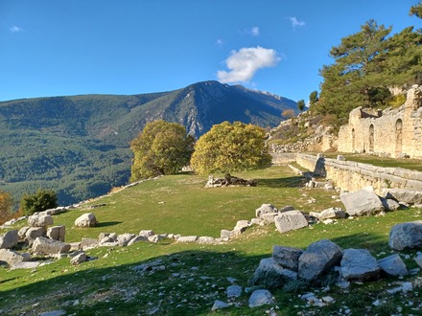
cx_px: 211
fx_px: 305
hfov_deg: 69.4
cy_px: 158
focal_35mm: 25
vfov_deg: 54.9
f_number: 1.8
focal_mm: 4.6
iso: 32
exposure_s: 1/312
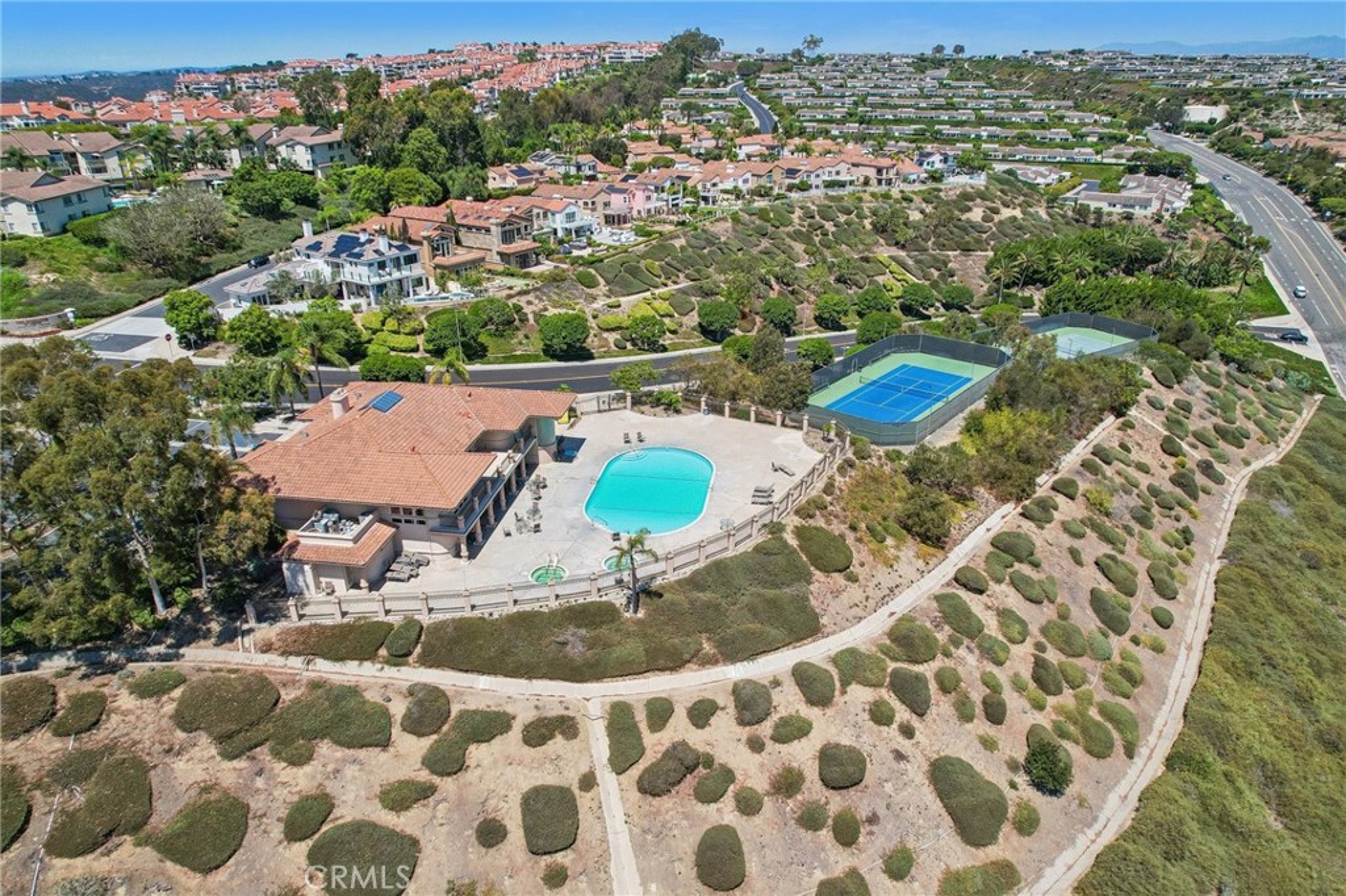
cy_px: 448
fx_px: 822
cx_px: 673
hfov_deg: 78.6
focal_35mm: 22
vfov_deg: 57.2
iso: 120
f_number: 2.8
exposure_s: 1/2500
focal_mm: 8.4
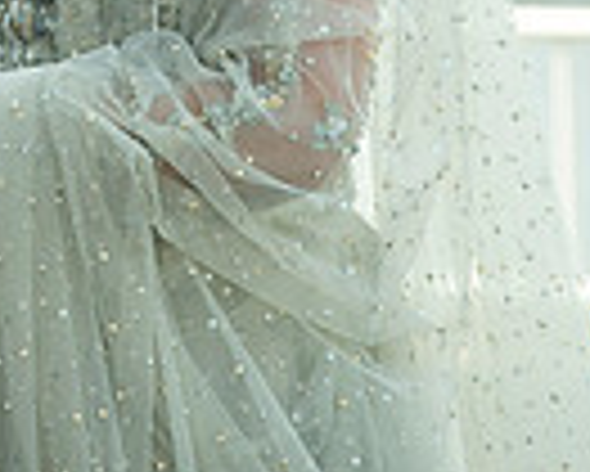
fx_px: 5417
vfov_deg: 5.0
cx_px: -25
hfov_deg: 6.2
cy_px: -248
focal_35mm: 310
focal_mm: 70
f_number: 2.8
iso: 200
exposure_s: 1/4000
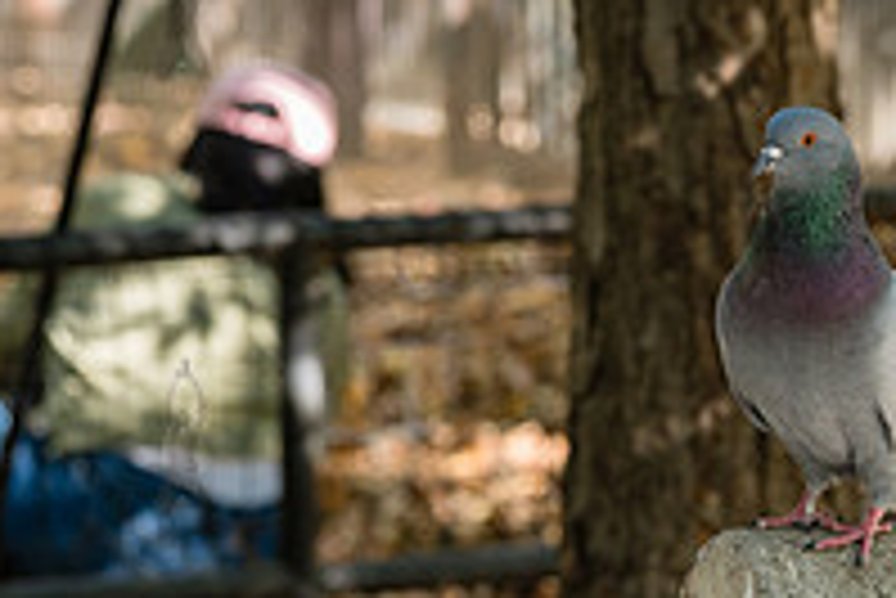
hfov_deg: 9.7
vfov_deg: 6.5
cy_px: 181
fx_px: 5280
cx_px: 816
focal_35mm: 212
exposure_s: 1/125
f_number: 4
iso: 500
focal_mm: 64
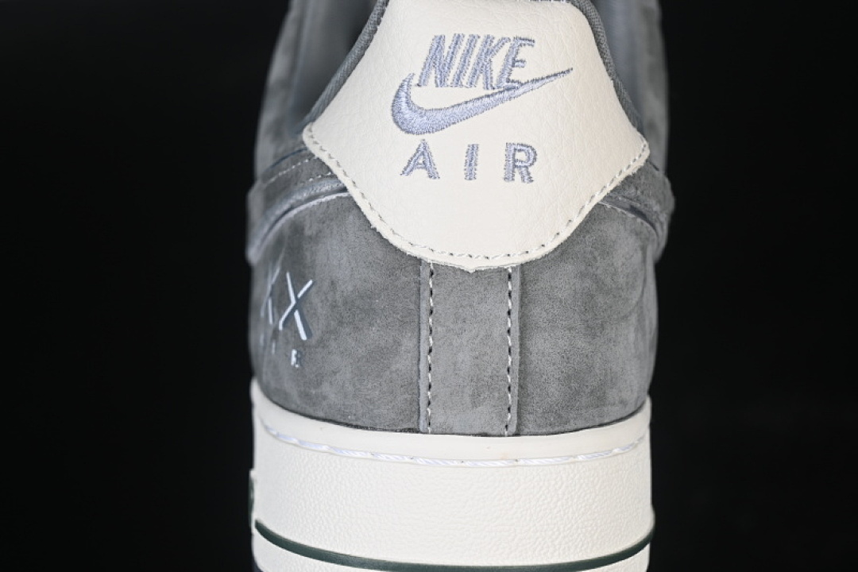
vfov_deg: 18.2
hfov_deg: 27.0
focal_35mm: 75
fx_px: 1787
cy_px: 286
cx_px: 429
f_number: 7.1
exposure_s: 1/60
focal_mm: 50
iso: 160
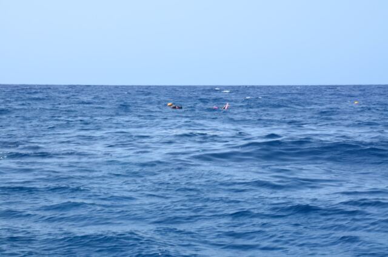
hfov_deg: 18.2
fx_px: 1209
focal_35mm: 112
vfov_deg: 12.1
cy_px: 128
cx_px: 194
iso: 200
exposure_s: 1/160
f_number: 16
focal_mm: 75
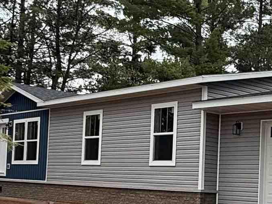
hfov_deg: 27.9
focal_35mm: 64
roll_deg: -1.9
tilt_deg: +2.2
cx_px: 290
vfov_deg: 22.6
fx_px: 503
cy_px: 162
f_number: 2.2
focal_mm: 2.22
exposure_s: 1/1050
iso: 64
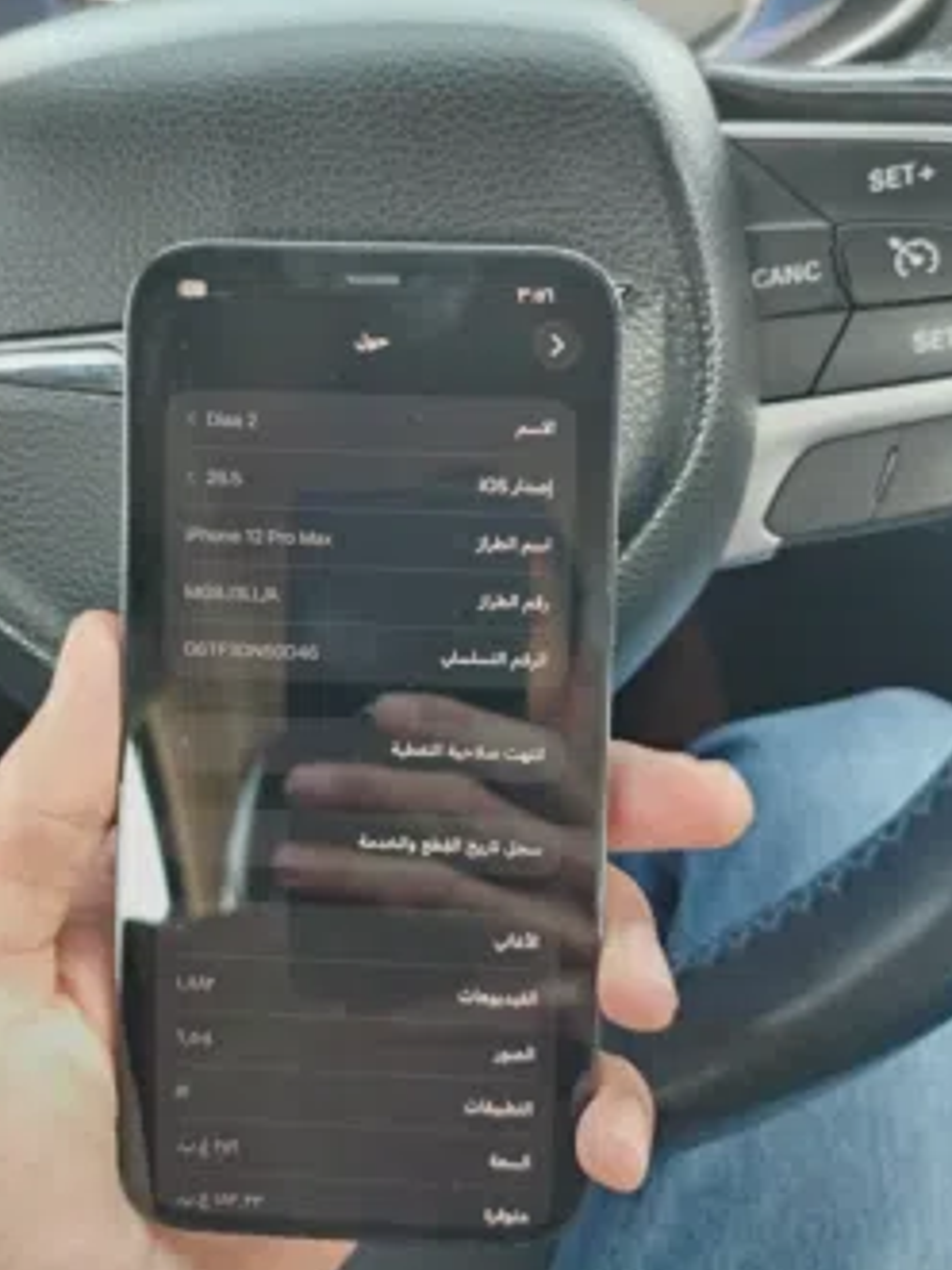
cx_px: 415
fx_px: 1064
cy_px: 579
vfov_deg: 61.6
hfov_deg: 48.1
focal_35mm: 29
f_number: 1.75
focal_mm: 5.25
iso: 1594
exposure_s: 1/100
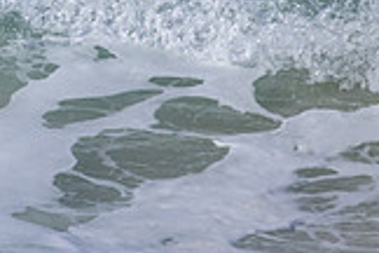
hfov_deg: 0.7
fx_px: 30212
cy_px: -118
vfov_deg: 0.5
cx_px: -246
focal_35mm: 2870
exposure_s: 1/2000
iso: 900
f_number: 11
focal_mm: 800
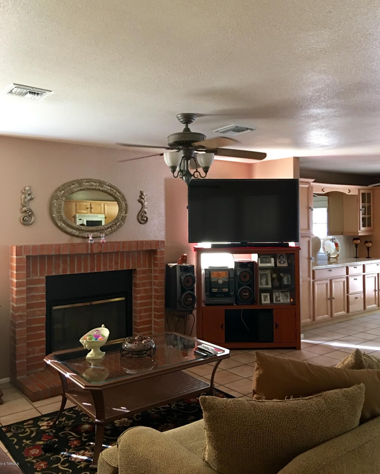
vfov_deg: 57.1
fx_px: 436
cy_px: 221
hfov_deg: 47.1
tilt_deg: +1.4
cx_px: 189
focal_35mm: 31
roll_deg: +1.0
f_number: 2.2
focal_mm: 4.15
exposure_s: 1/15
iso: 100
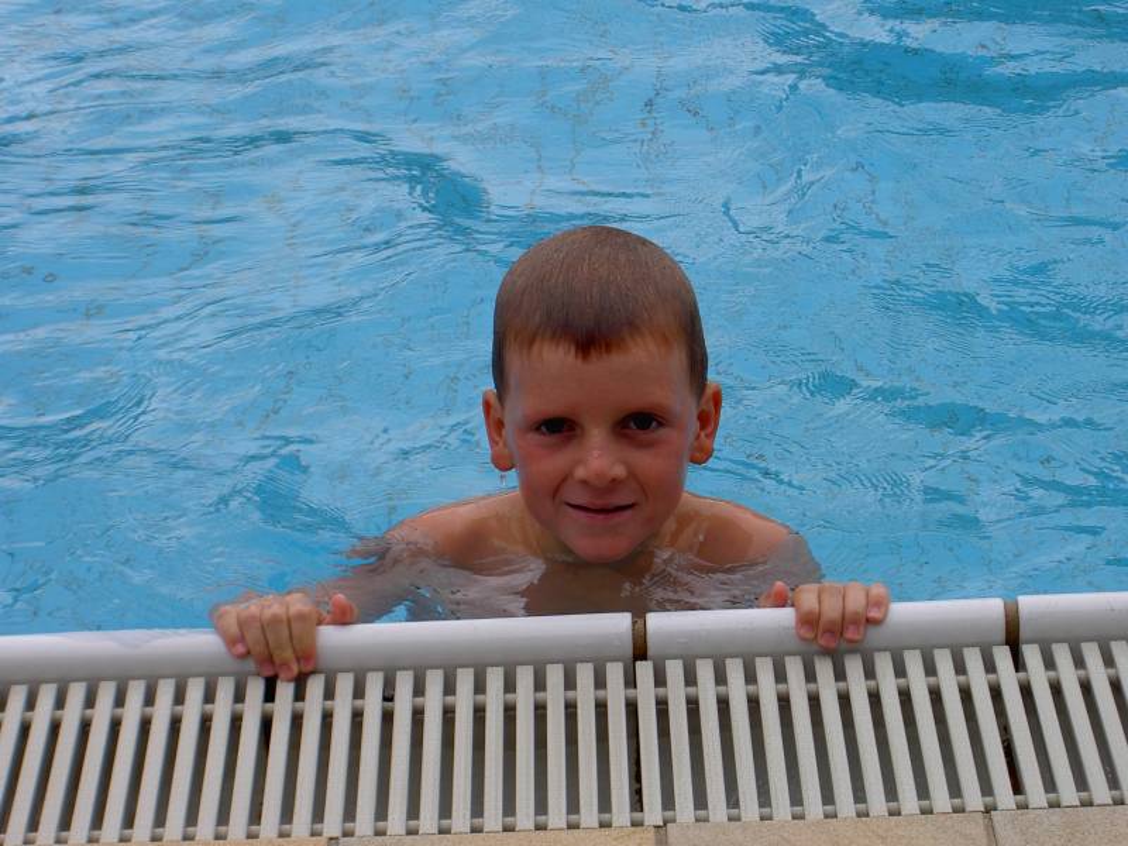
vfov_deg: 12.8
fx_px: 3780
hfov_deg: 17.0
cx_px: 564
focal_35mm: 116
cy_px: 423
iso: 100
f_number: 4.9
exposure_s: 1/250
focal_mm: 24
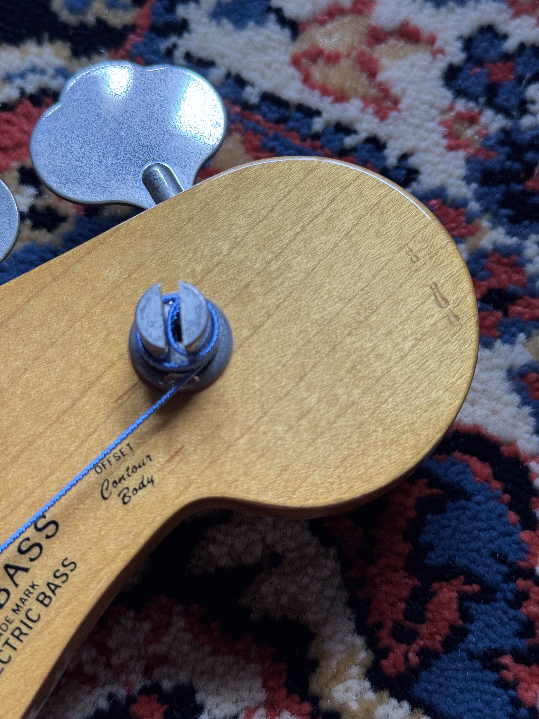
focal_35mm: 48
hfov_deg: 30.3
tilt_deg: -73.4
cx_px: 270
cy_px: 360
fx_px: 997
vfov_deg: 39.7
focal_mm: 6.76
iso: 100
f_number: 1.78
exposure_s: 1/62
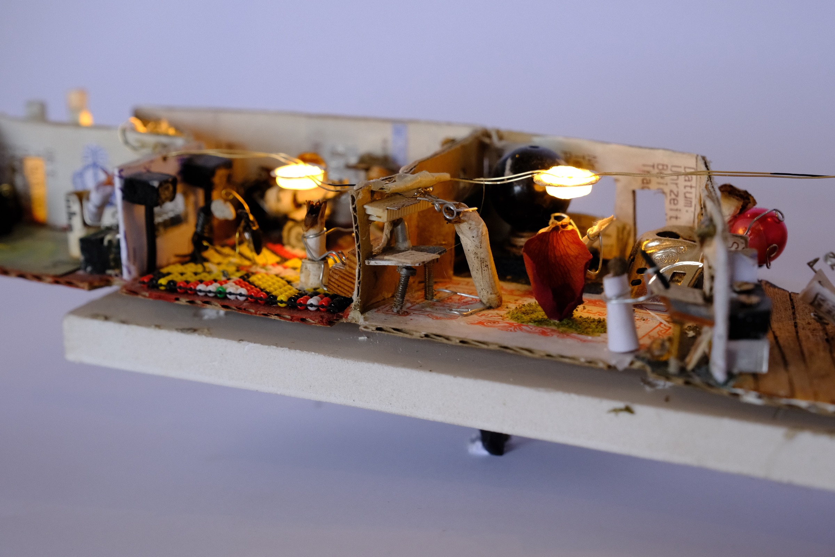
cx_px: 418
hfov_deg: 24.5
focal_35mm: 83
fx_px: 1925
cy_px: 278
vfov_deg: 16.5
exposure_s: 1/125
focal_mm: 55
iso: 1600
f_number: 5.6
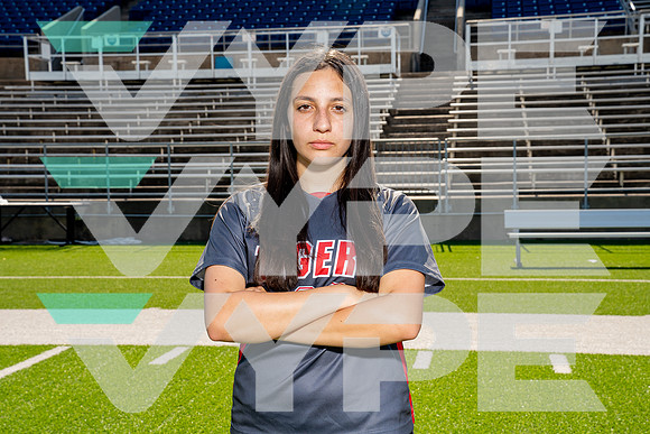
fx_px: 975
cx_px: 325
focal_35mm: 54
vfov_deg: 25.1
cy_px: 217
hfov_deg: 36.9
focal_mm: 54
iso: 320
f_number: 10
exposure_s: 1/250
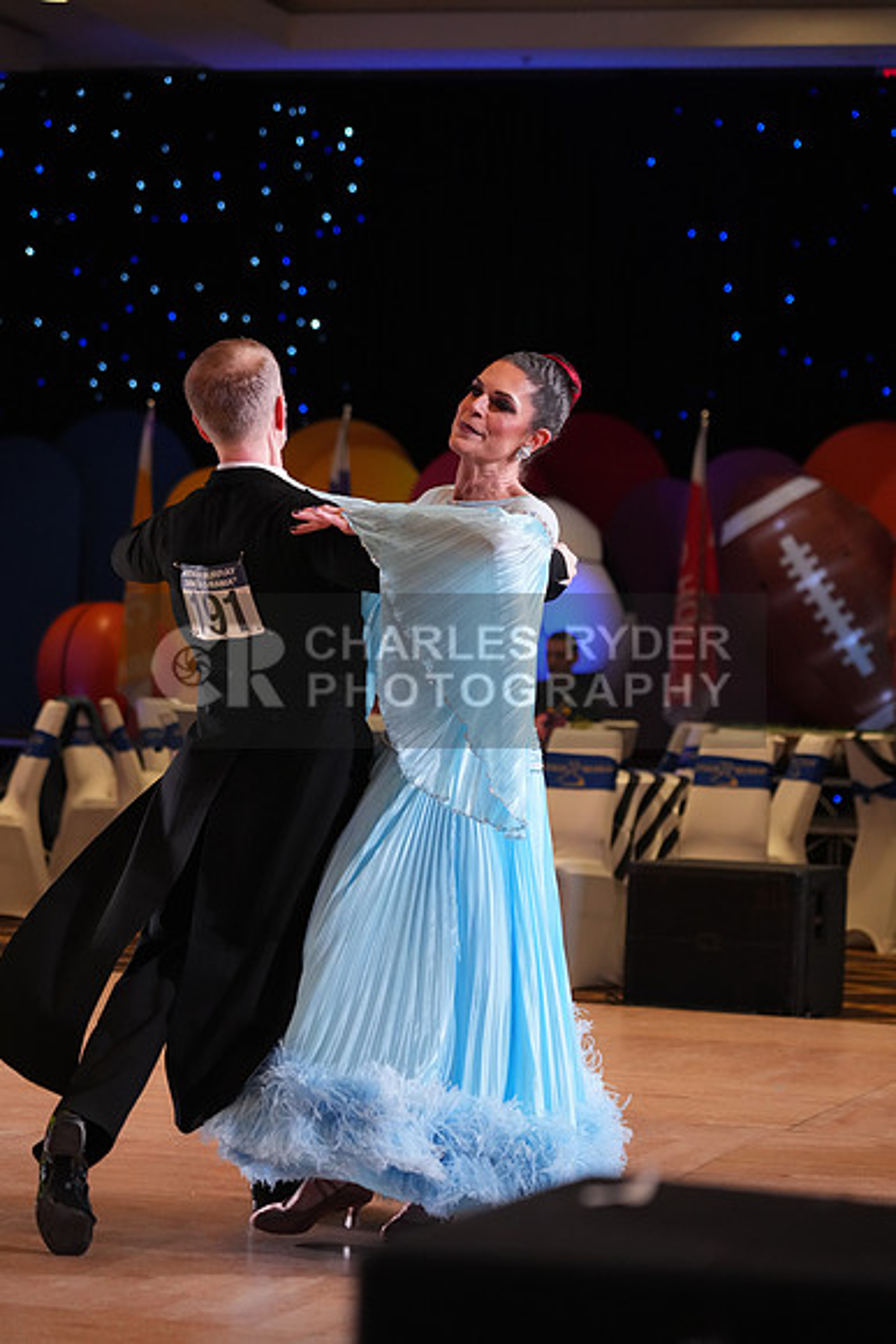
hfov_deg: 13.0
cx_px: 448
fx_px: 3917
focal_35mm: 105
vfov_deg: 19.5
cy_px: 672
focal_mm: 105
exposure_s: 1/500
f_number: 4
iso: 3200
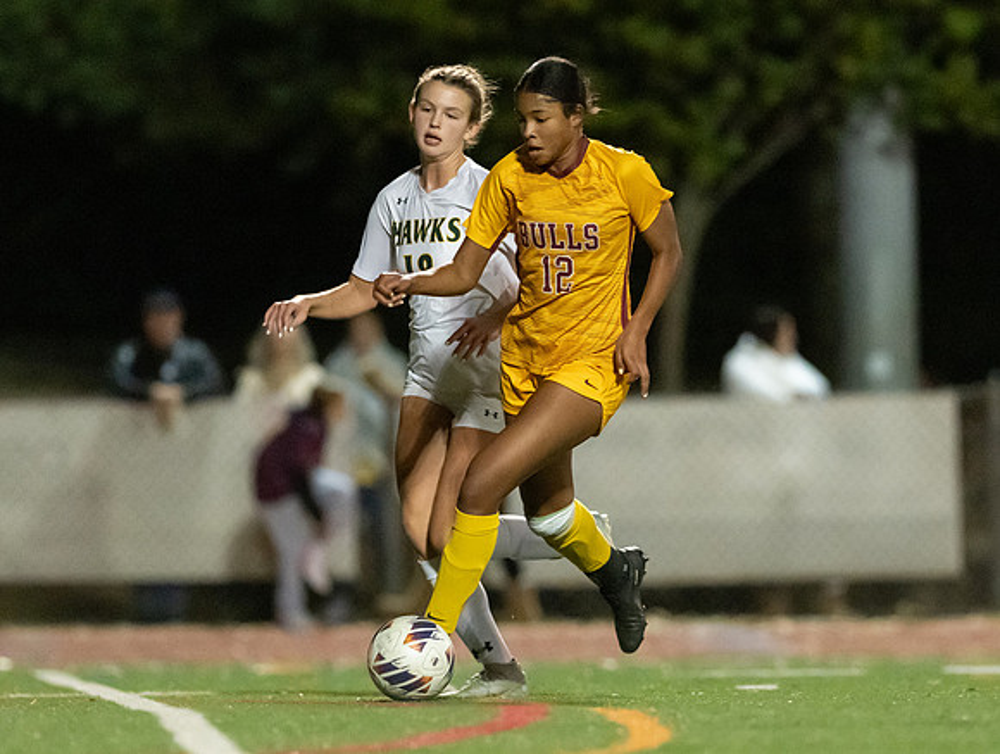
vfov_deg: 3.0
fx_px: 14319
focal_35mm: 495
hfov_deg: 4.0
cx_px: 615
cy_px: 410
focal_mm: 300
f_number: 2.8
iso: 16000
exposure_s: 1/1000
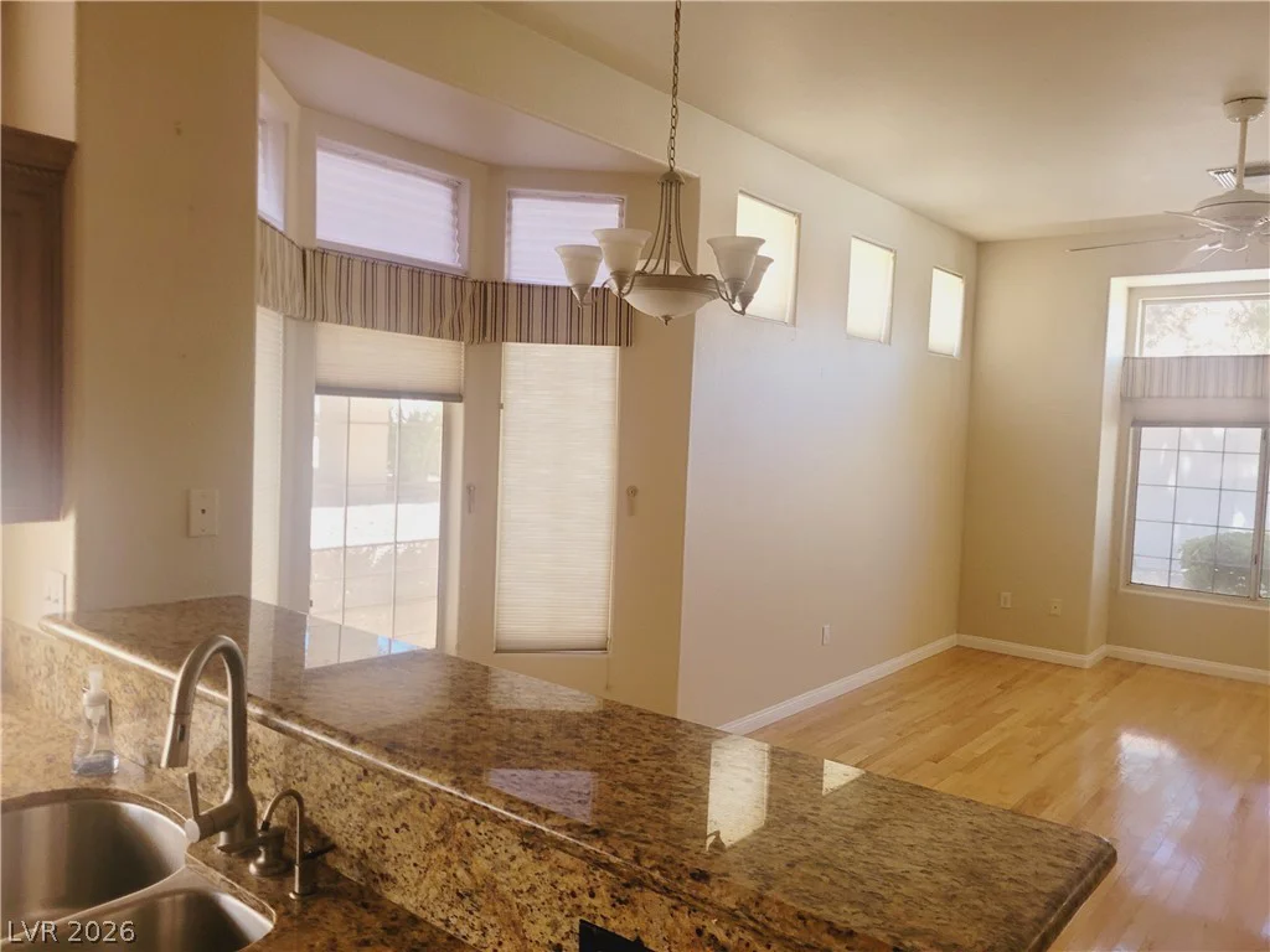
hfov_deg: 67.3
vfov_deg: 53.1
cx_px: 635
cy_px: 476
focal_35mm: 26
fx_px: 954
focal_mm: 5.4
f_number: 1.8
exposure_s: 1/40
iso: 200
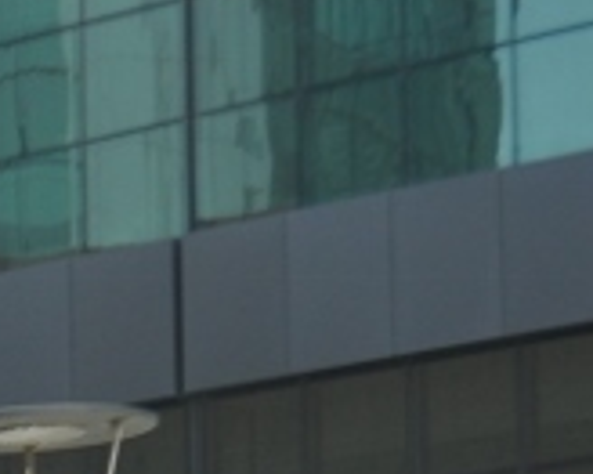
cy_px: 1122
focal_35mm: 281
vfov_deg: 5.3
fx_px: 4929
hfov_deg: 6.5
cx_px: -824
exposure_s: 1/200
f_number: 7.1
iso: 200
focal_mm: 32
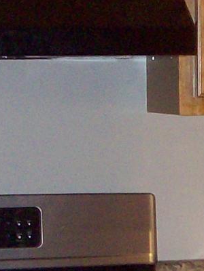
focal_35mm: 180
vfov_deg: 10.9
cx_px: 201
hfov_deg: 8.2
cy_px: 222
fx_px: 1414
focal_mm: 6
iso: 140
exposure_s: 1/64
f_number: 2.7
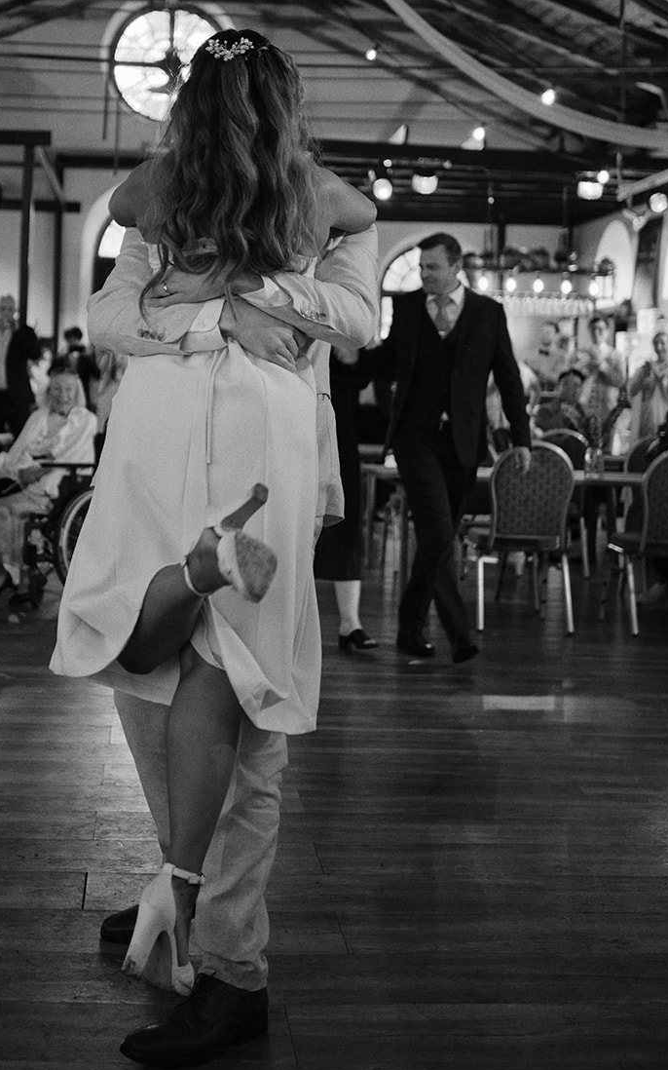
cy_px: 342
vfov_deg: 38.4
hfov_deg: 24.7
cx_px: 219
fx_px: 1515
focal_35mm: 52
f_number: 1.4
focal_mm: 23
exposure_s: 1/100
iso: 800
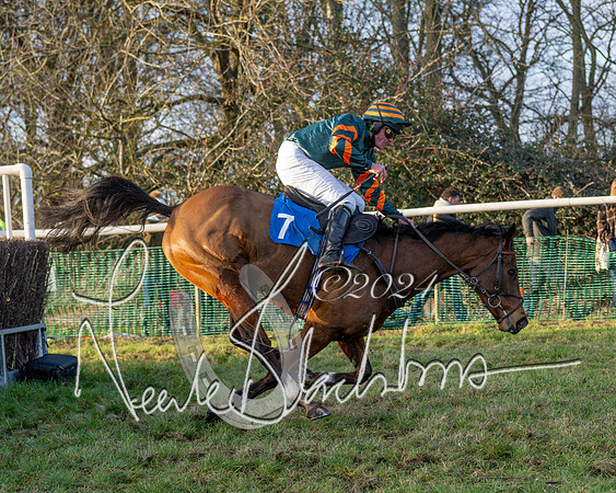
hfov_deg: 20.0
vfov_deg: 16.1
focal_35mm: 96
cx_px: 347
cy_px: 243
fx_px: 1745
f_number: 2.8
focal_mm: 55
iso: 800
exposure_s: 1/2000
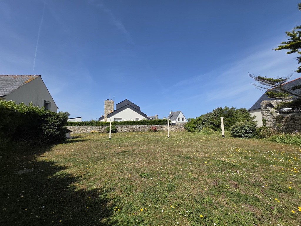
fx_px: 113
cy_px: 113
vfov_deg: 89.9
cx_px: 150
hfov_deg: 106.2
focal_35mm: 13
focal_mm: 2.2
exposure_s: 1/2430
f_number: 1.9
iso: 40
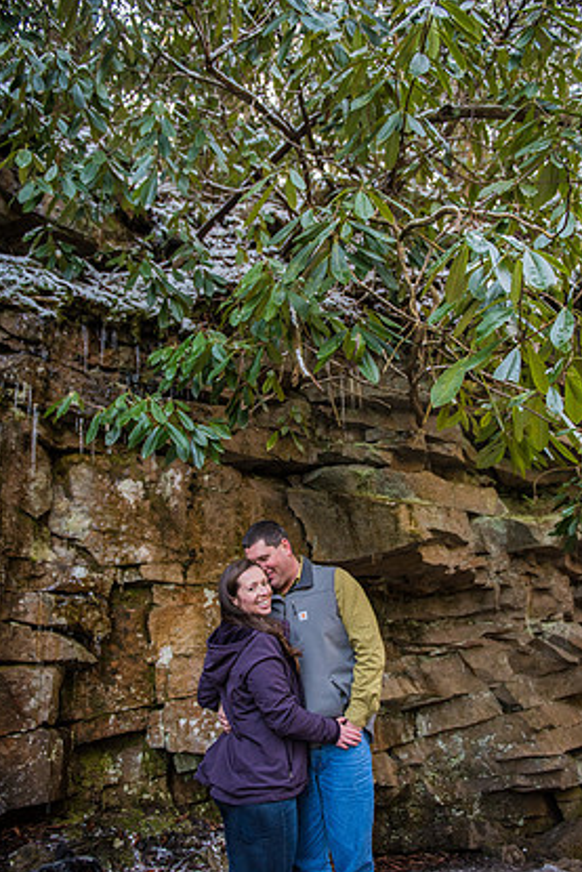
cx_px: 300
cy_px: 458
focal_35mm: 26
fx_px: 630
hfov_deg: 49.6
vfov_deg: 69.3
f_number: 3.2
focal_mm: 24
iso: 1600
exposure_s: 1/250
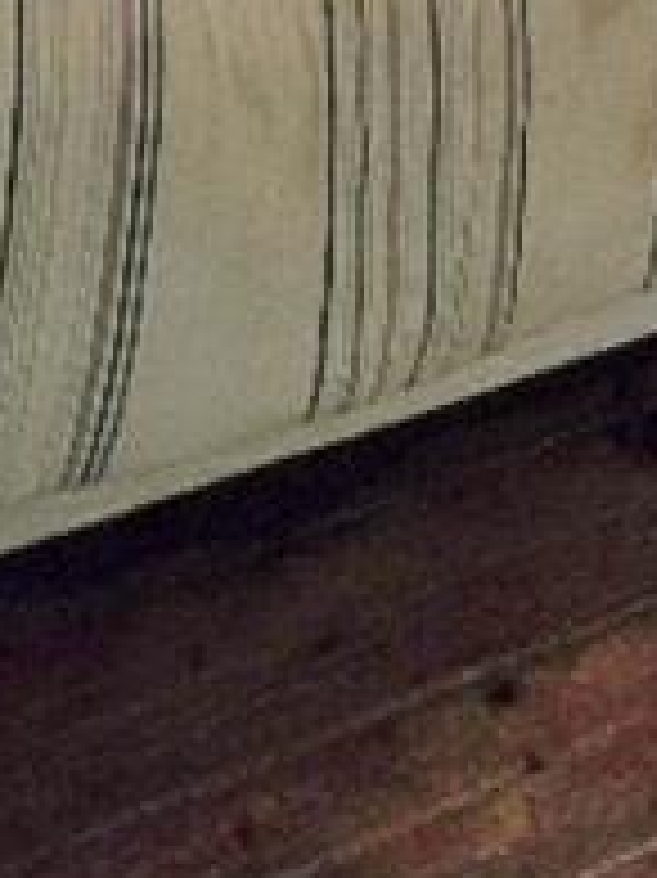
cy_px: -853
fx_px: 1444
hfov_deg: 25.6
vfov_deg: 19.6
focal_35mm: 57
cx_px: 320
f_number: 1.9
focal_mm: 2.2
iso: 400
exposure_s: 1/60.2
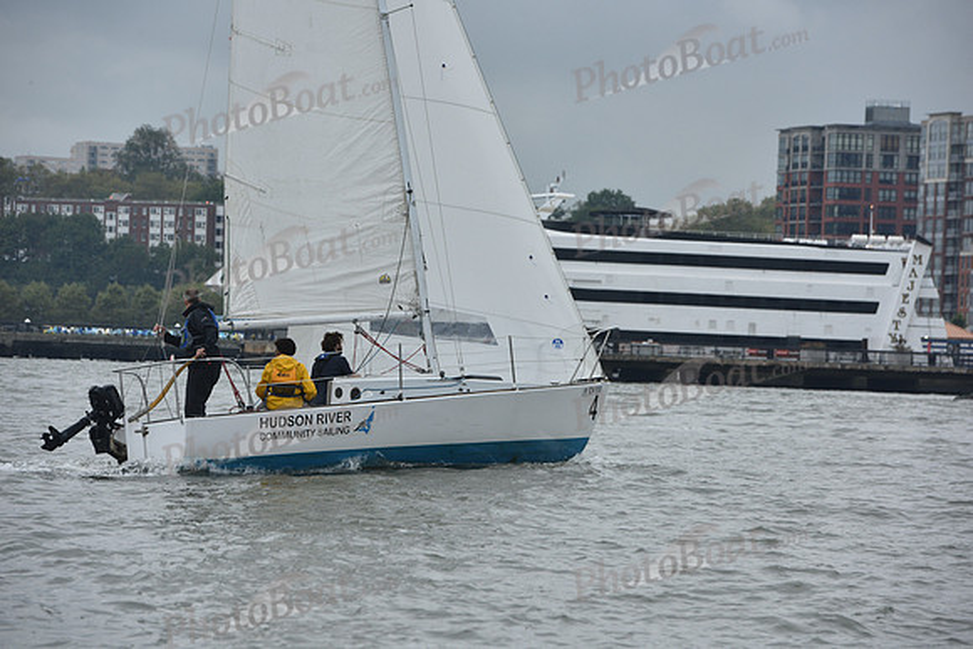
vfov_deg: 7.4
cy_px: 324
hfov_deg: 11.1
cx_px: 486
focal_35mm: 185
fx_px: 5001
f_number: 7.1
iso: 400
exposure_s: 1/800
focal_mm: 185
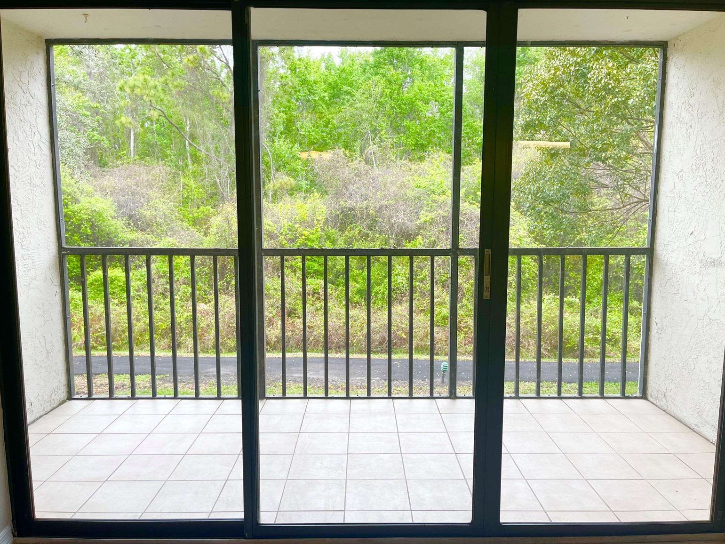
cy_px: 263
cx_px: 368
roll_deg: -0.3
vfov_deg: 51.4
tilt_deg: -8.2
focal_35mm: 27
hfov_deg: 65.3
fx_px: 566
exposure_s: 1/120
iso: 50
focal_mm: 5.1
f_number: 1.6
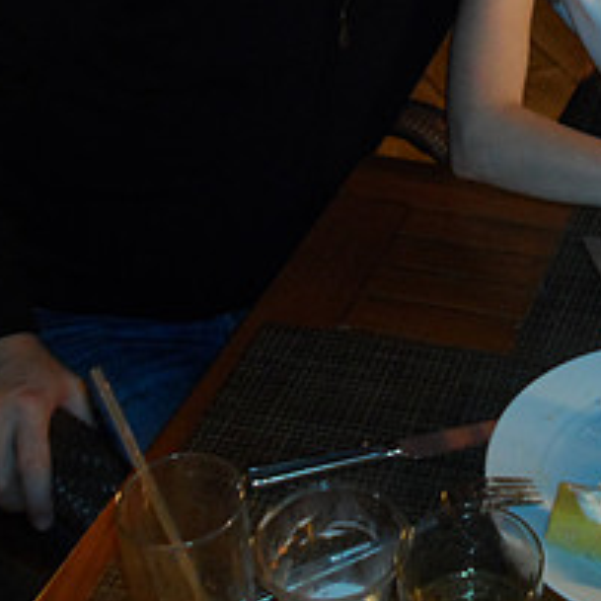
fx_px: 1237
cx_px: 506
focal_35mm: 63
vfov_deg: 26.1
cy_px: 22
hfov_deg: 26.6
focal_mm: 4.5
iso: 400
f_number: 2.5
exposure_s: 1/4
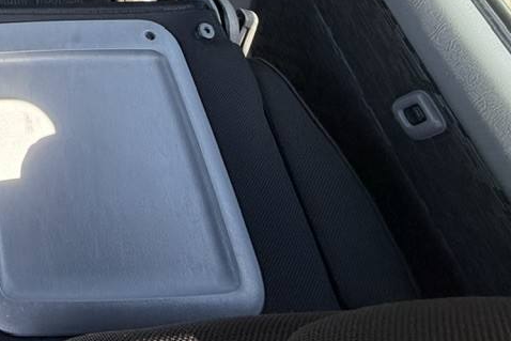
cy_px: -129
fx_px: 554
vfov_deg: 27.2
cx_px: -88
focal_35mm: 39
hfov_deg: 38.2
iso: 200
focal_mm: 2.22
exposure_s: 1/121
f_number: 2.2
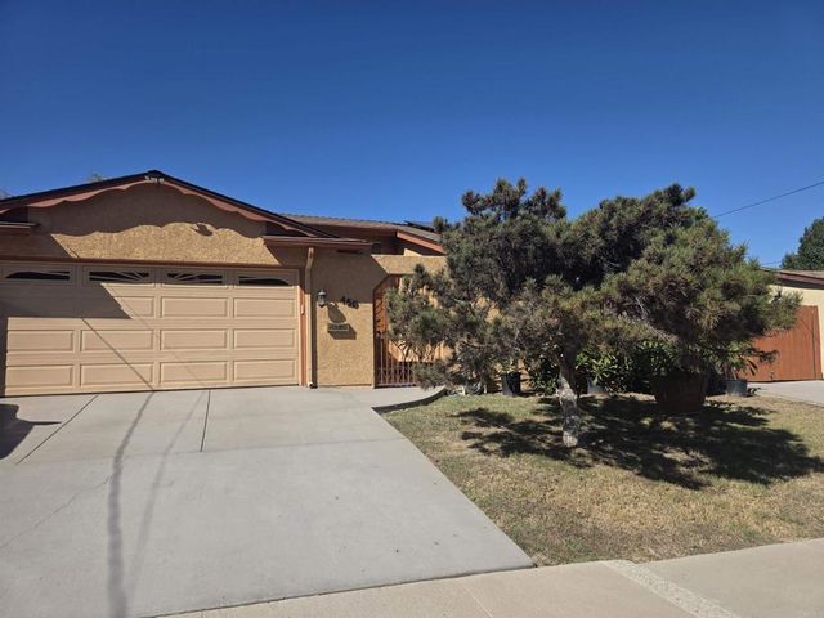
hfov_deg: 73.9
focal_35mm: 23
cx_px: 412
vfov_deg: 58.9
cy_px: 309
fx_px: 547
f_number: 1.7
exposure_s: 1/7944
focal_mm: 6.3
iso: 80
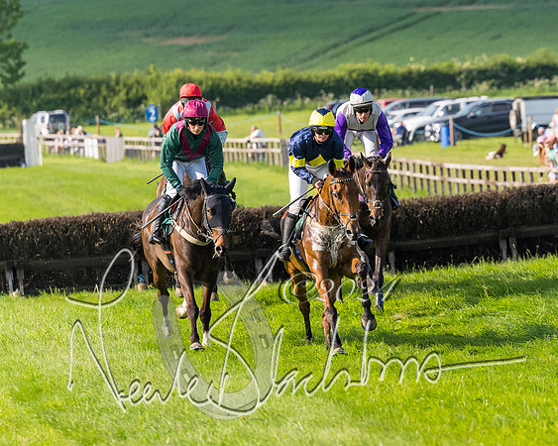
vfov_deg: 3.6
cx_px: 371
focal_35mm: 430
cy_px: 261
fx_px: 7097
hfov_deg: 4.5
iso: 500
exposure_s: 1/3200
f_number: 4
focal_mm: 160
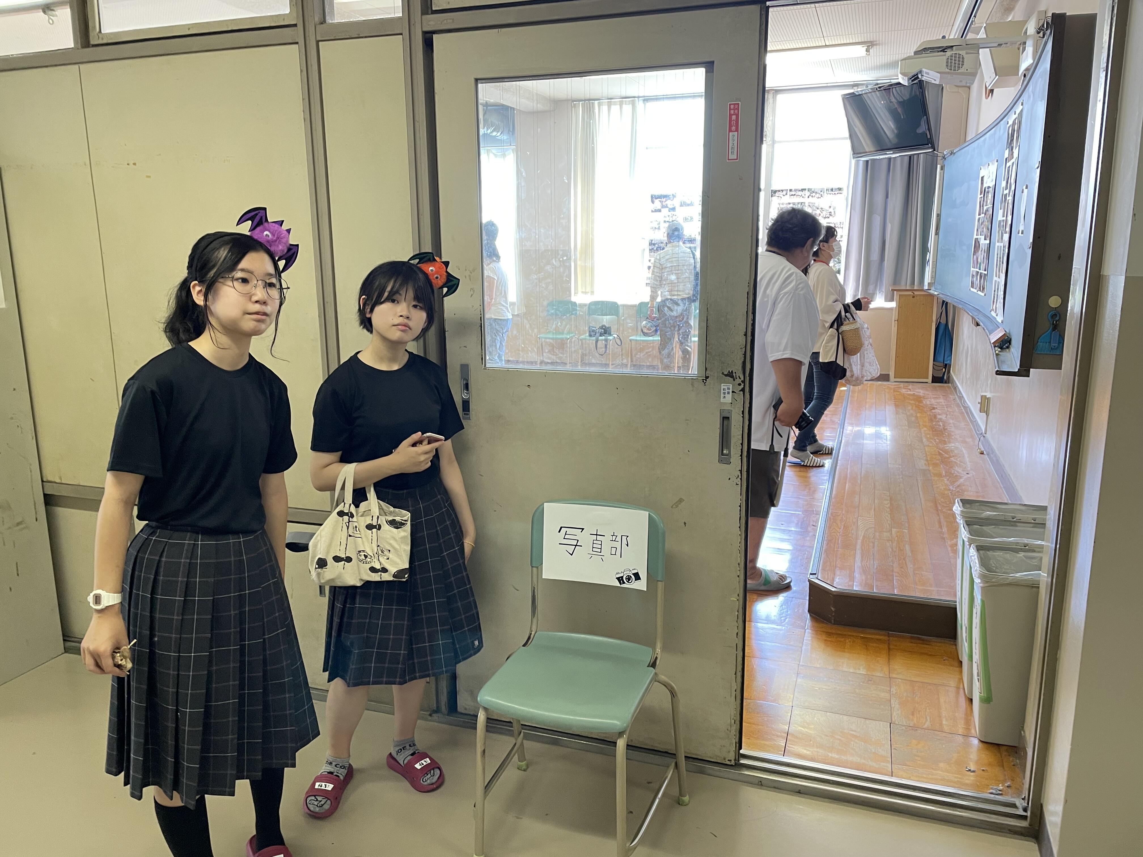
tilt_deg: -9.9
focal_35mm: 26
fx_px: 859
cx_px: 572
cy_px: 428
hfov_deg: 67.3
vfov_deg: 53.1
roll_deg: -0.5
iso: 80
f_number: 1.6
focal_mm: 4.2
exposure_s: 1/60
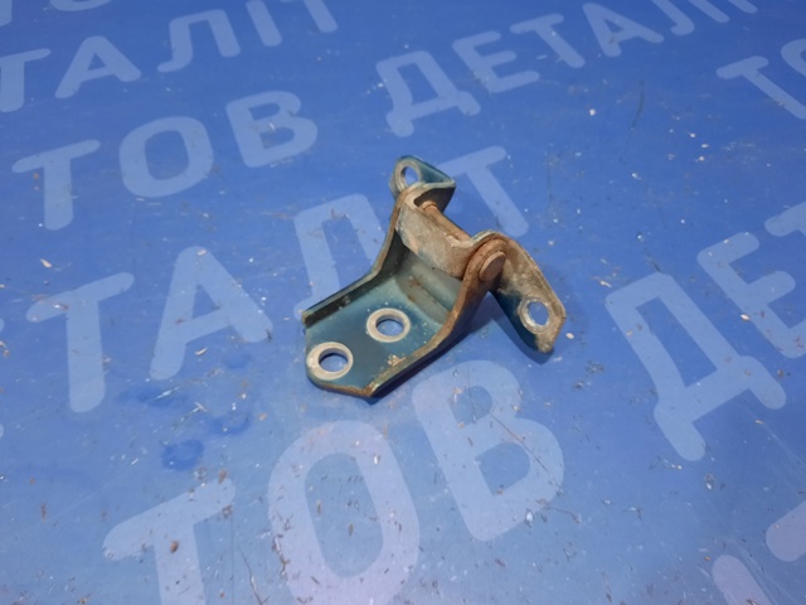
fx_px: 582
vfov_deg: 54.9
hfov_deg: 69.4
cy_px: 302
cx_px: 403
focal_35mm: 25
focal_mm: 4.6
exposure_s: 1/33
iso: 250
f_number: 2
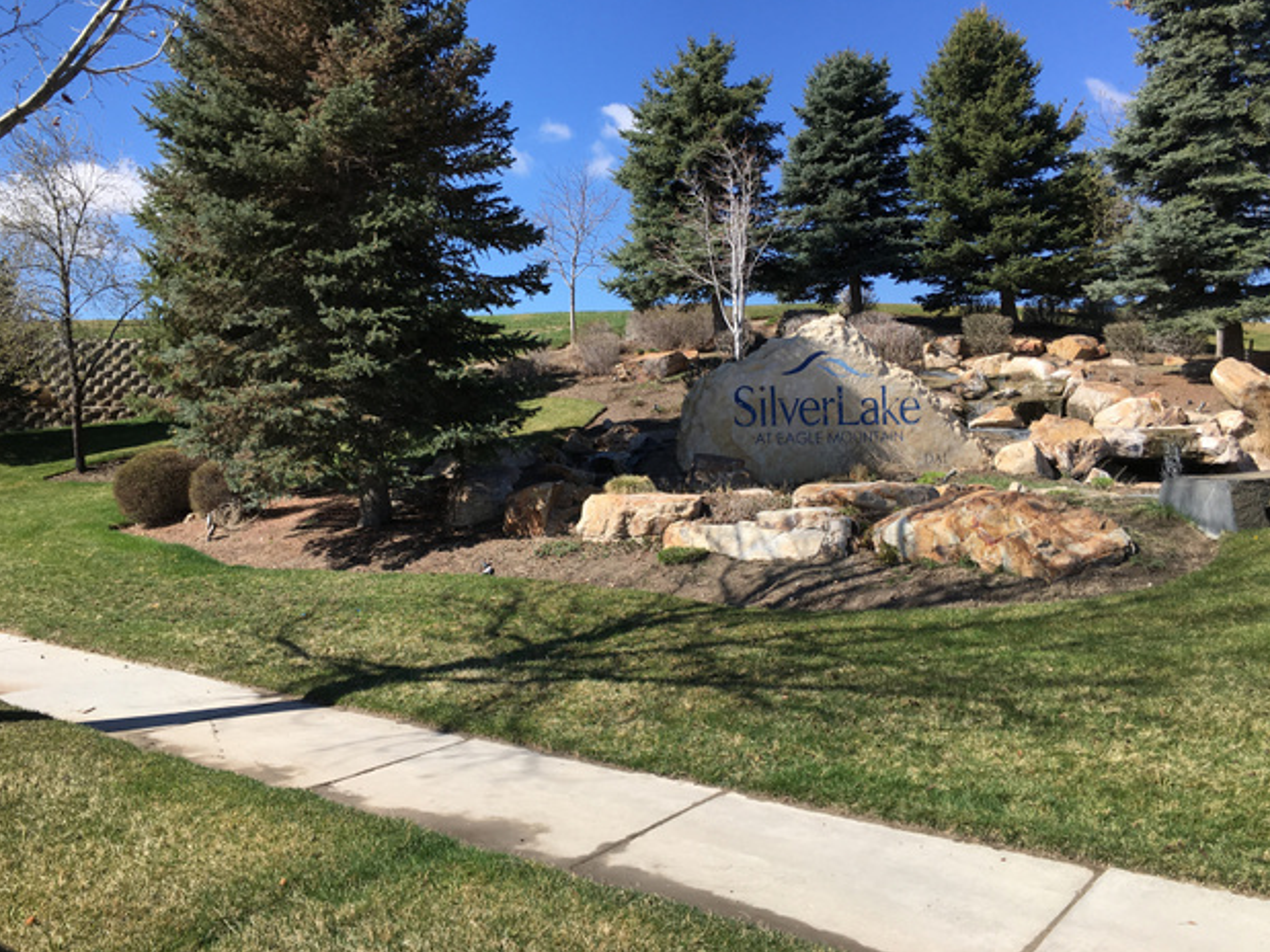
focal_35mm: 30
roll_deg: +0.7
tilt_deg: -0.9
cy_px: 478
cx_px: 618
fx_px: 1100
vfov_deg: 46.8
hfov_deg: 60.0
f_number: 2.2
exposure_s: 1/1282
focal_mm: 4.15
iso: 25
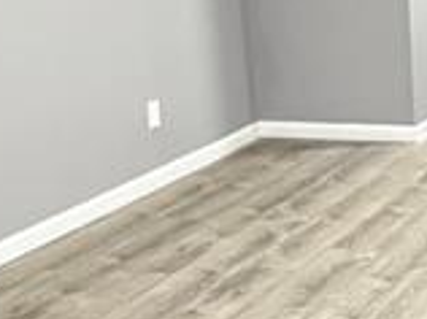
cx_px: 608
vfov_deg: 16.1
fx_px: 1121
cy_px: 76
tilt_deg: -10.6
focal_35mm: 91
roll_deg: +1.5
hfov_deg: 19.3
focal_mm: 2.22
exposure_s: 1/60
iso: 1000
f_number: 2.2
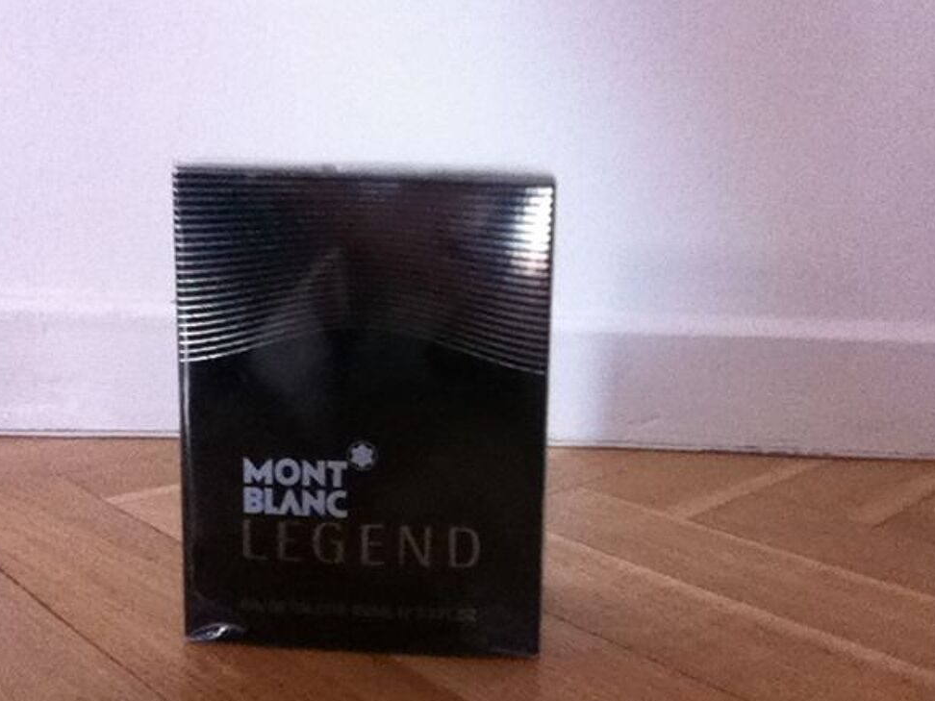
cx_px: 468
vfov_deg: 39.7
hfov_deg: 51.4
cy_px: 345
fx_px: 972
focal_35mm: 36
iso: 500
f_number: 2.4
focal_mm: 3.85
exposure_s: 1/30
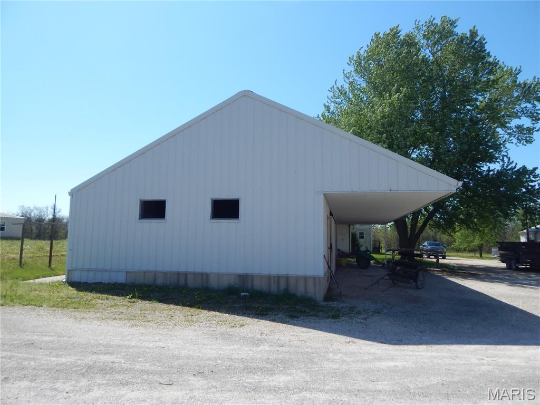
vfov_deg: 61.1
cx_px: 270
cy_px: 202
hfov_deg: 76.4
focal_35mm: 22
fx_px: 343
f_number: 6
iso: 125
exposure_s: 1/640
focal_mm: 4
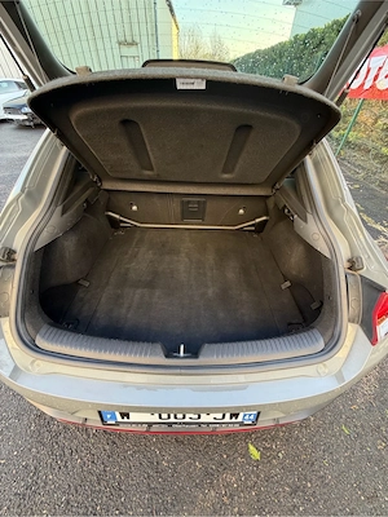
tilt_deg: -42.2
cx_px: 194
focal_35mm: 14
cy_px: 258
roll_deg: -2.2
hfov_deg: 85.7
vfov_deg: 102.1
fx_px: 209
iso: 320
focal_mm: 2.22
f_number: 2.2
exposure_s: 1/121
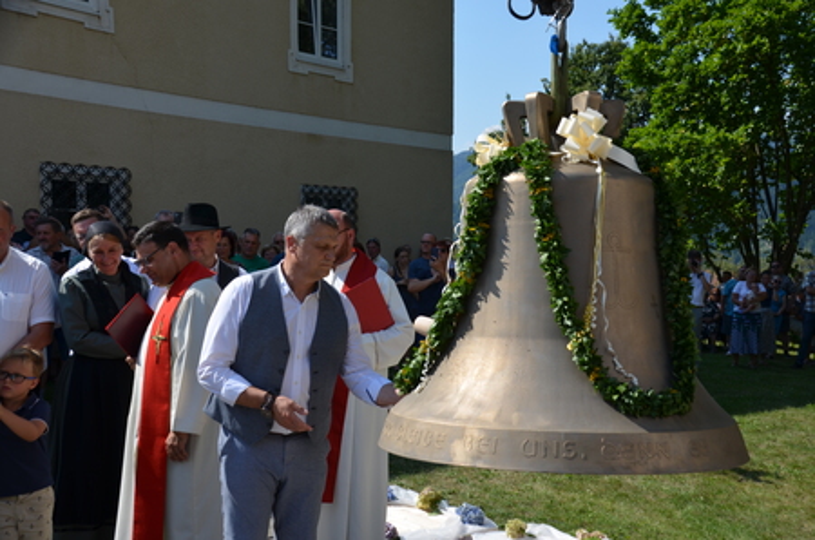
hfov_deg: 41.2
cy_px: 270
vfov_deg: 27.9
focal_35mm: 48
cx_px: 408
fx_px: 1084
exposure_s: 1/250
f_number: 8
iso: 100
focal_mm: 32
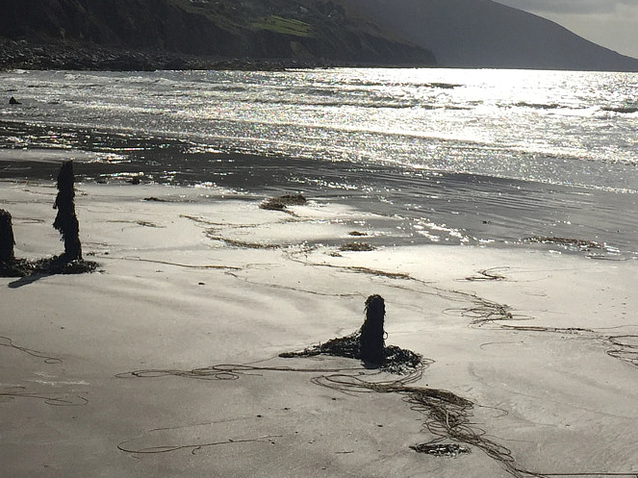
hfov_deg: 27.7
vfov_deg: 20.3
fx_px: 1290
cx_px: 241
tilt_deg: +2.7
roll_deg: -1.3
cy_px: -13
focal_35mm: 70
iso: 32
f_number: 2.2
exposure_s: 1/9901
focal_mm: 4.15
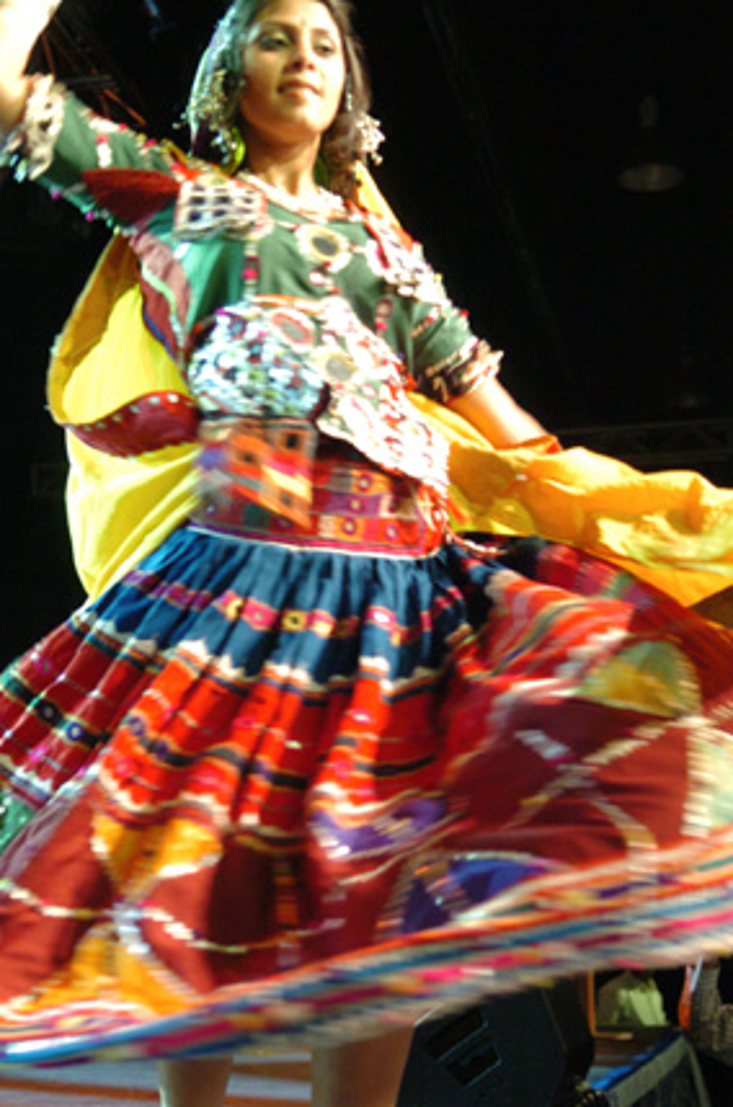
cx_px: 283
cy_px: 583
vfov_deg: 32.0
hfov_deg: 21.4
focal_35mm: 63
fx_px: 1933
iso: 800
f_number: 2.8
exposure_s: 1/100
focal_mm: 30
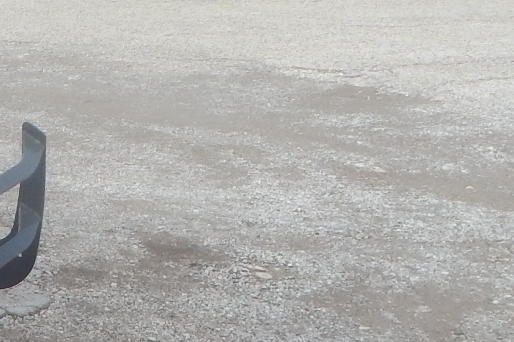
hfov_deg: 17.6
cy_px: -75
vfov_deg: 12.9
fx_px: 1470
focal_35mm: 103
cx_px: -278
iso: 125
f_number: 3
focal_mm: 4
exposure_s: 1/1000
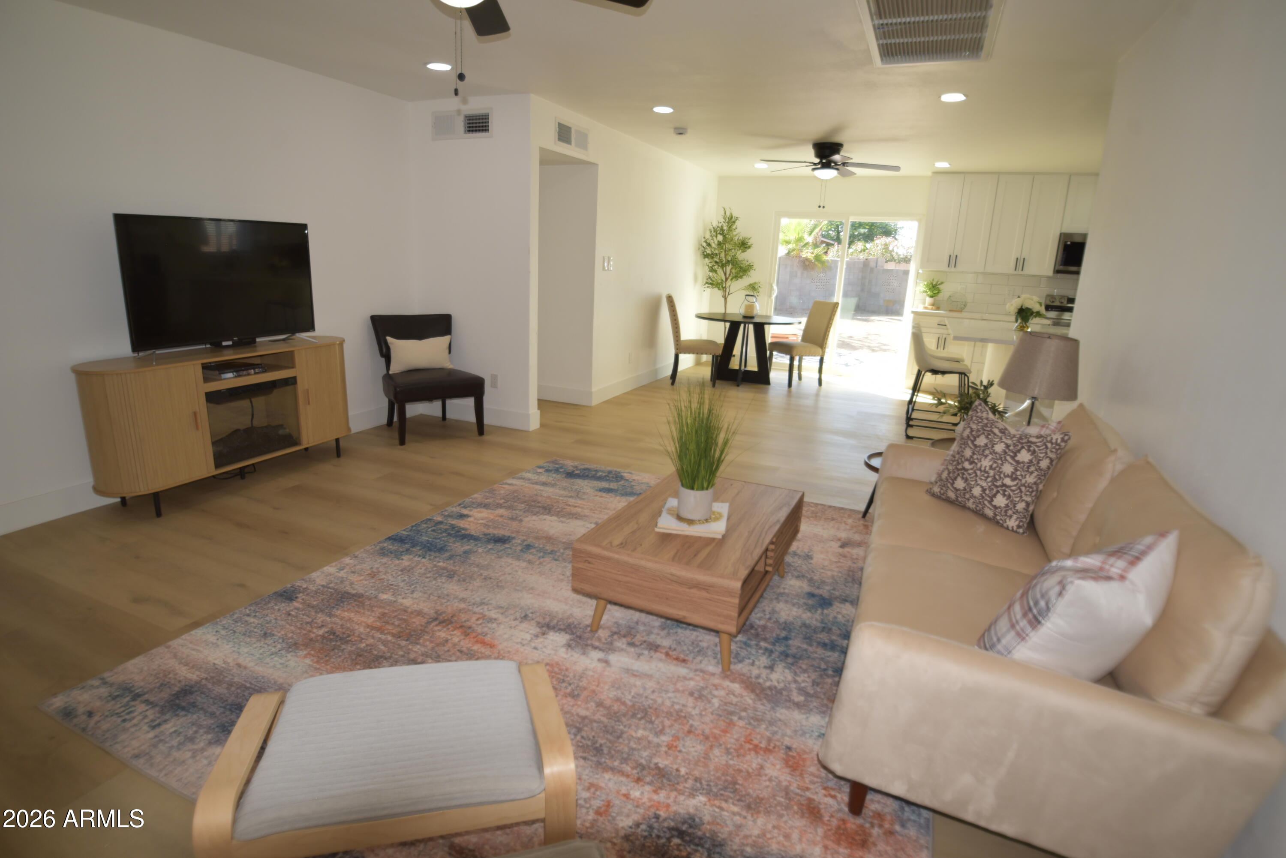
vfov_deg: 64.6
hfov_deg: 86.9
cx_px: 643
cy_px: 429
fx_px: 679
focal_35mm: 19
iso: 400
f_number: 4.5
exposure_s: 1/200
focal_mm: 19
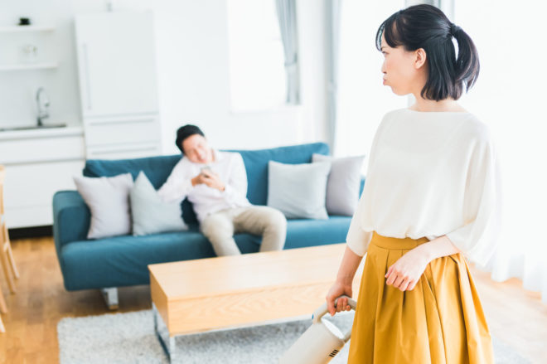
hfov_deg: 39.6
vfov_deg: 27.0
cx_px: 274
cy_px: 182
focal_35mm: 50
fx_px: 759
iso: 400
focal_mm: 50
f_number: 2.8
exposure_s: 1/250
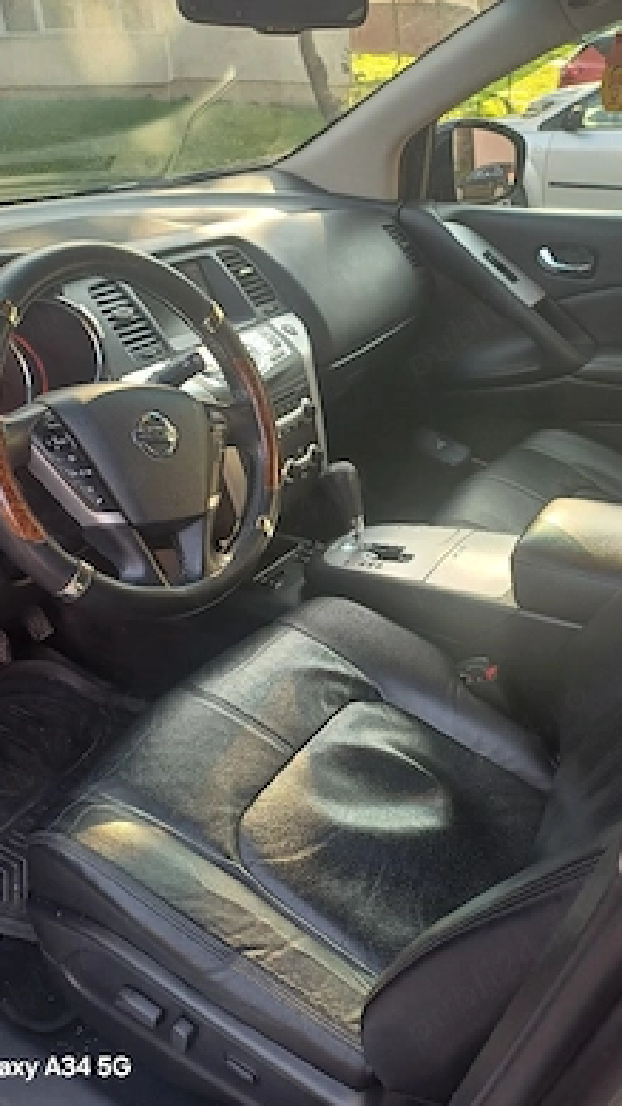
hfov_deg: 41.5
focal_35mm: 28
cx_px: 332
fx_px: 820
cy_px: 566
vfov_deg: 67.9
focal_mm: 4.65
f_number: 1.8
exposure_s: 1/100
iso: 80
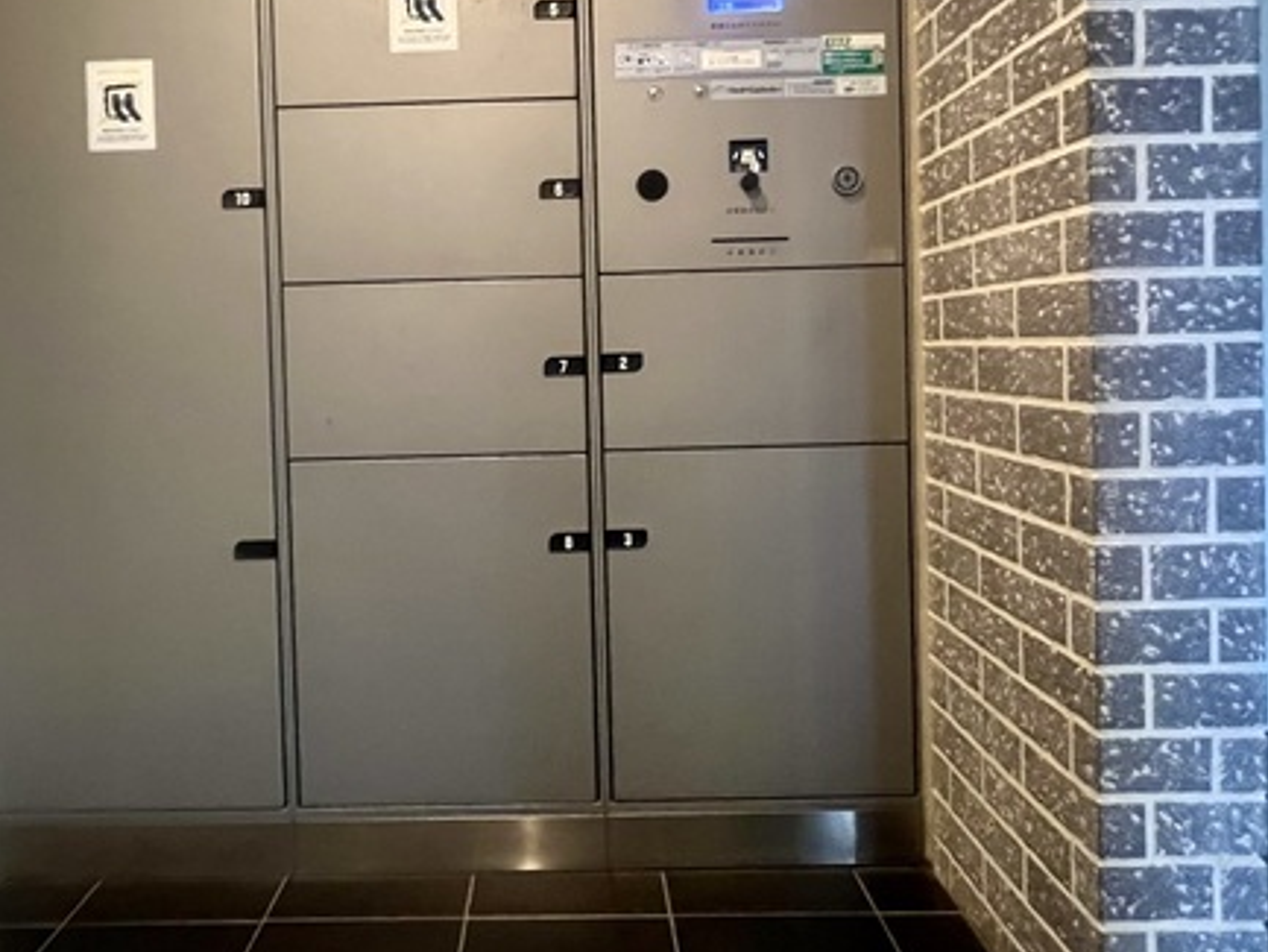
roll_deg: +3.0
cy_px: 366
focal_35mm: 24
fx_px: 879
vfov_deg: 56.3
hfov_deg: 71.3
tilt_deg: +1.6
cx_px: 551
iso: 1000
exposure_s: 1/50
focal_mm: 1.57
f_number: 1.8
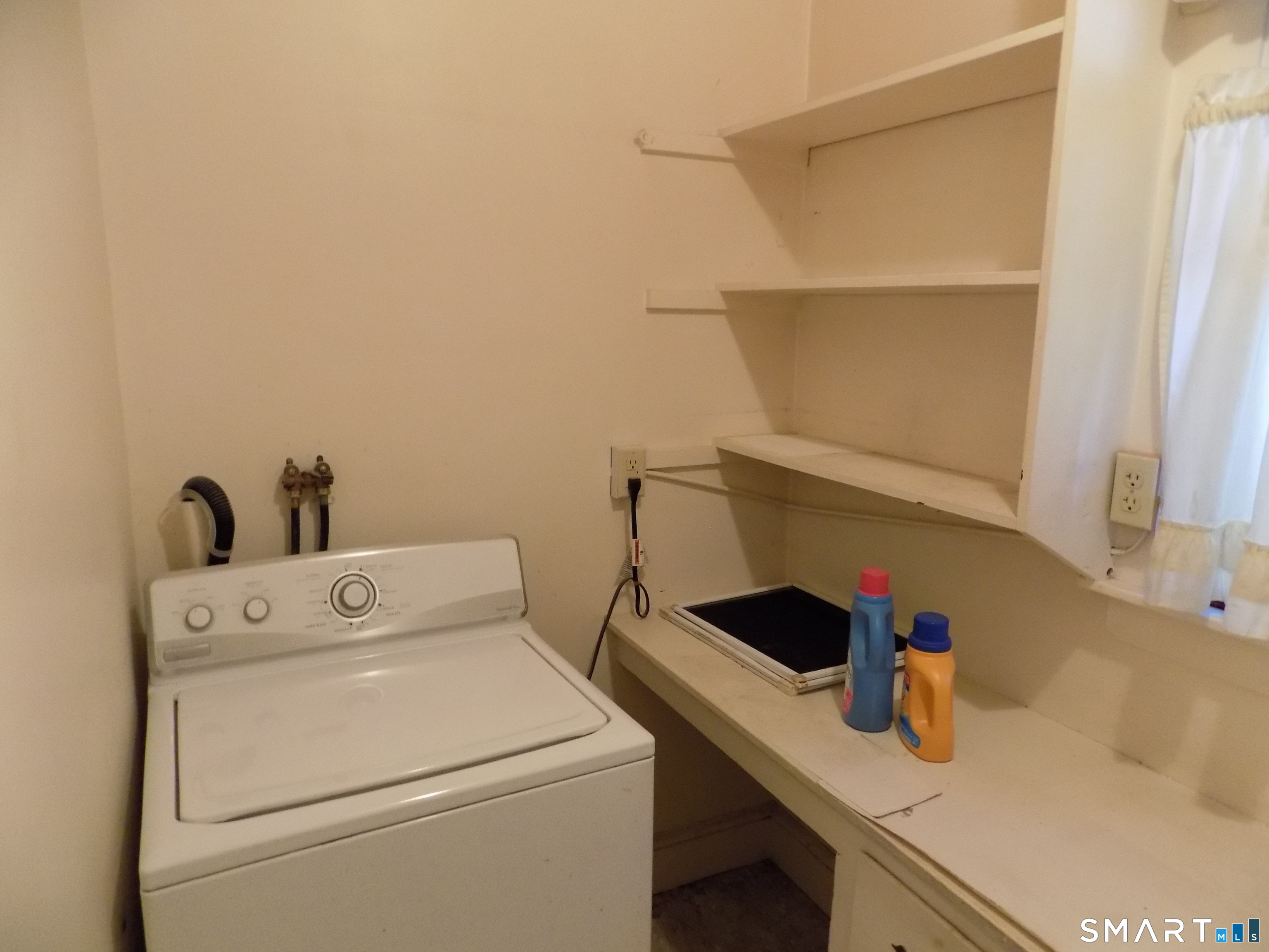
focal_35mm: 23
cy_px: 476
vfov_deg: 58.9
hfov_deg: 73.9
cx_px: 634
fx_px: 843
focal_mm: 4
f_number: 3.1
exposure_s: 1/10
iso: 400
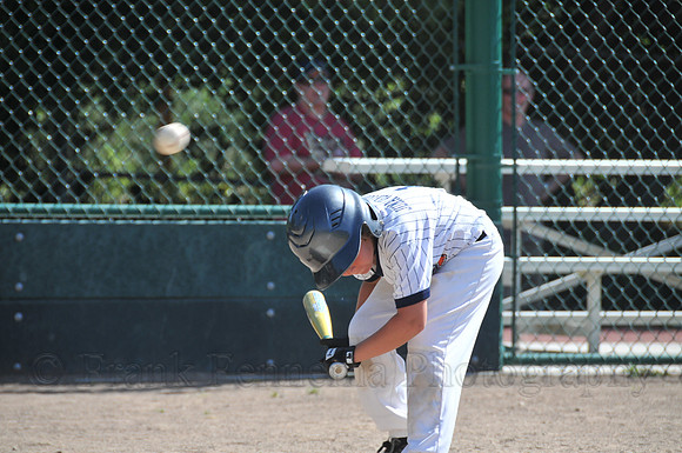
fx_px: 5675
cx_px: 341
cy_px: 226
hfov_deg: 6.9
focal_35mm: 300
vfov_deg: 4.6
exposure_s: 1/500
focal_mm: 200
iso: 200
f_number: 5.6
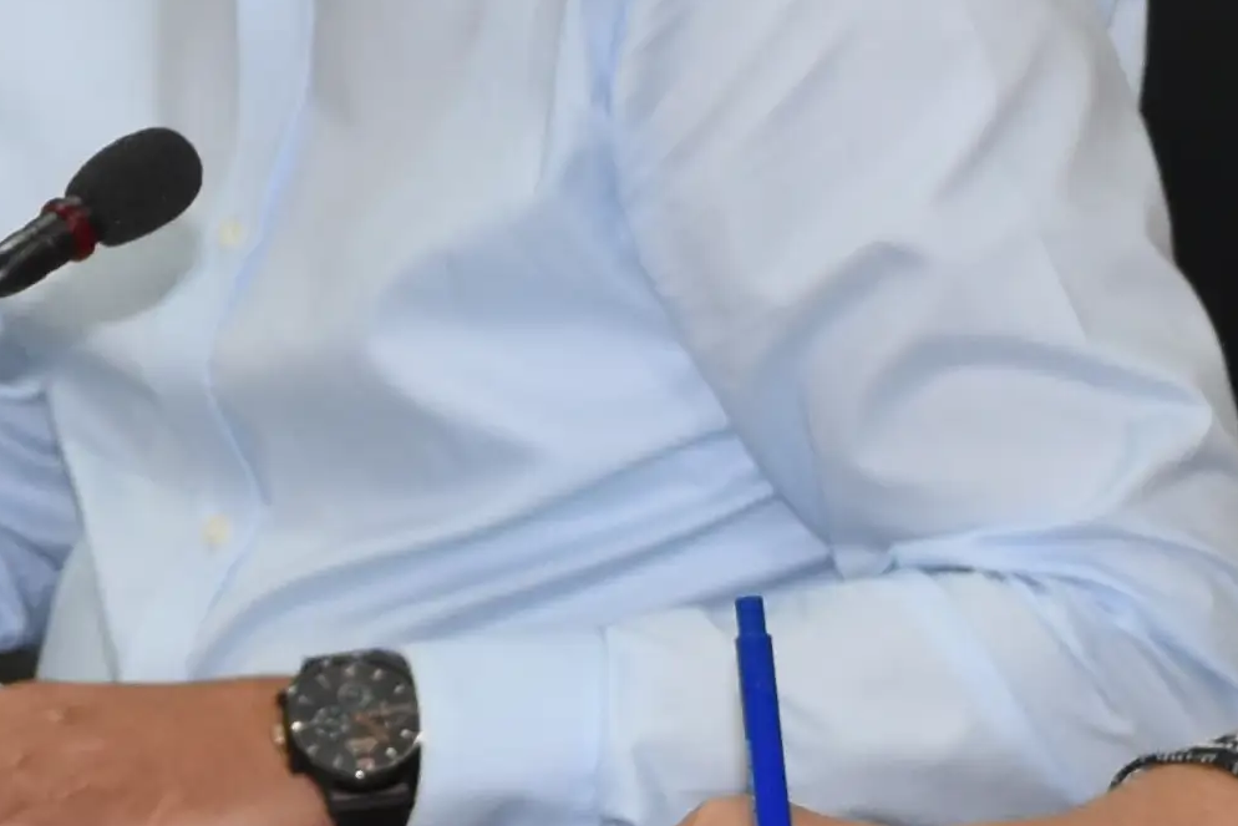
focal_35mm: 344
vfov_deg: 4.0
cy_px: 140
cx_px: -164
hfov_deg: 6.0
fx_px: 11831
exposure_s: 1/100
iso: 800
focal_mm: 38
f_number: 5
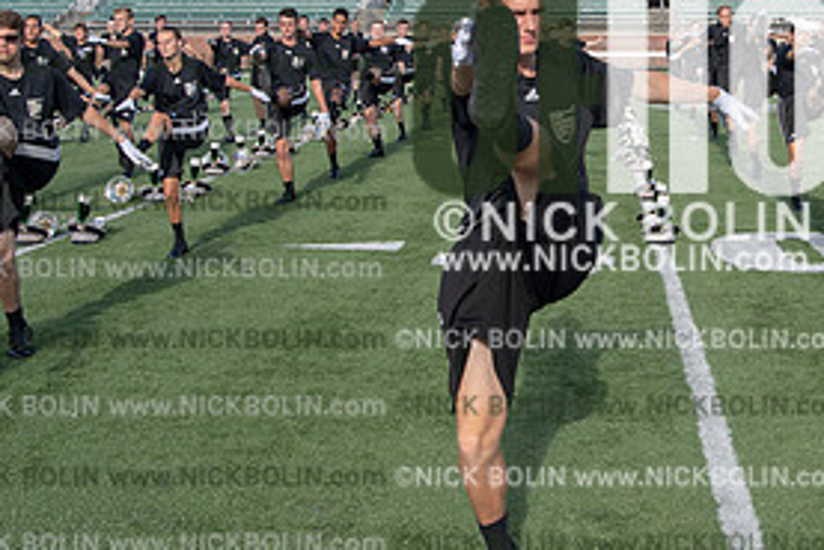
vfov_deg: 20.2
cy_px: 132
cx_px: 622
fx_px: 1534
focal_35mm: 67
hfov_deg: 29.6
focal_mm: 32
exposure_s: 1/400
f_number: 5.6
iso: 100
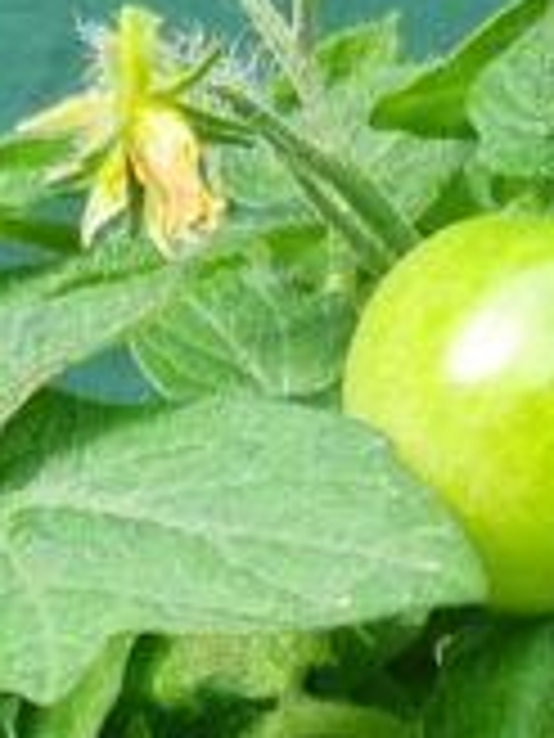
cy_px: 1638
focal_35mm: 162
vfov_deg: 10.8
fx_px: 3457
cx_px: 788
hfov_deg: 9.0
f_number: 1.8
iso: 50
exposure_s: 1/332
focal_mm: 5.4
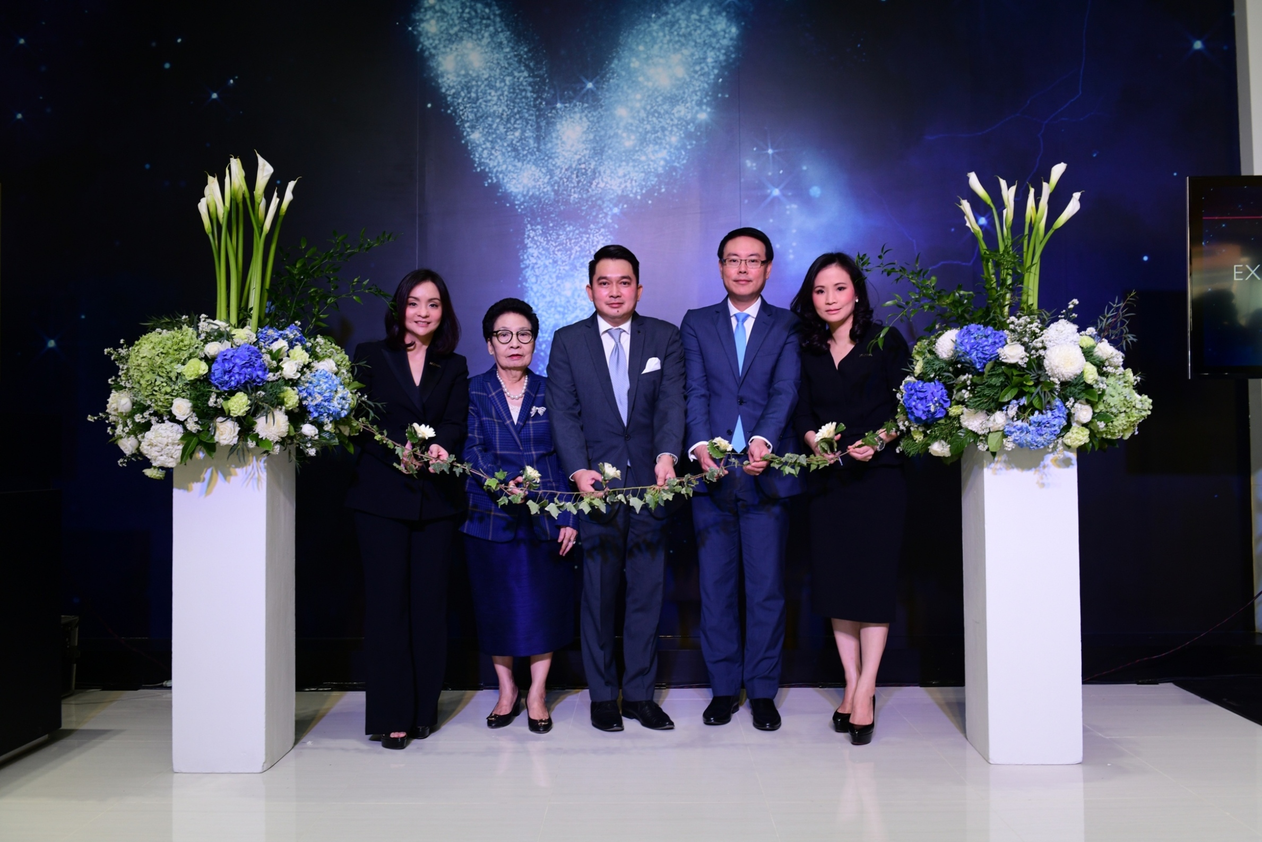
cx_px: 631
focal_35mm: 31
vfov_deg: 42.3
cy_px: 421
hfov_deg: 60.3
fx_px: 1087
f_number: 5.6
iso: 800
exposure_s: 1/125
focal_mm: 31
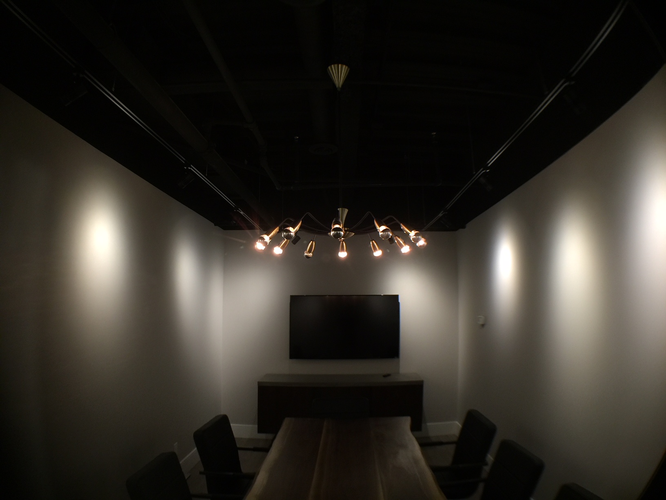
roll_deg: -1.0
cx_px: 333
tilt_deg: +9.2
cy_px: 250
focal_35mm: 29
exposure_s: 1/30
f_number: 2.2
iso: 32
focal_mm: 4.15
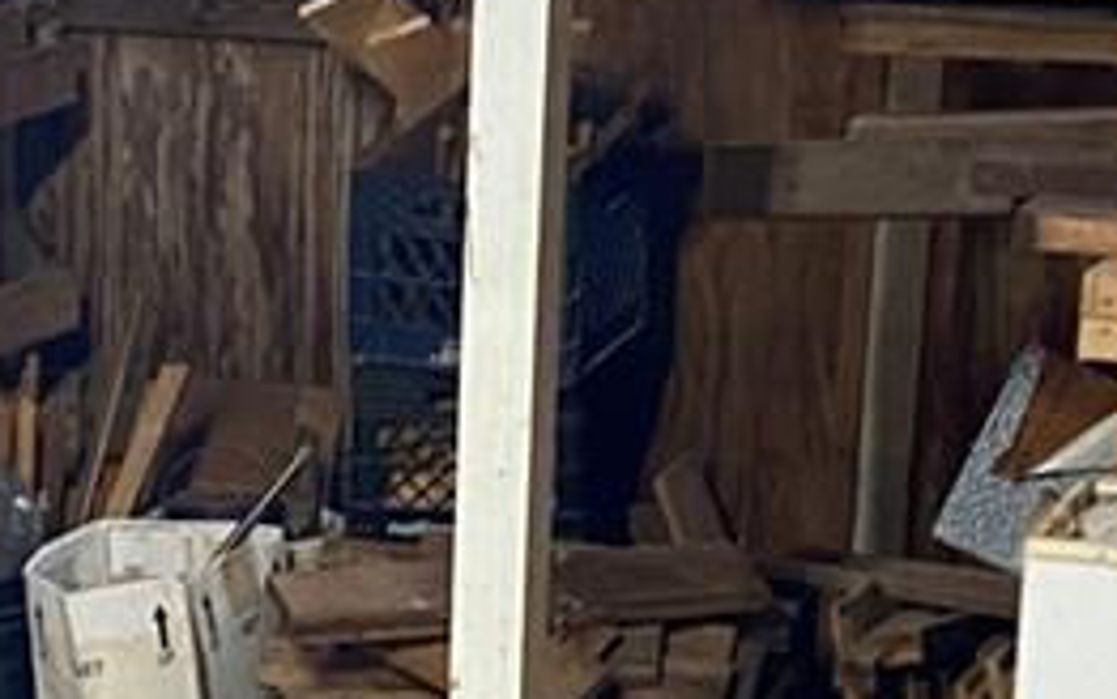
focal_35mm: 126
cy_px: 448
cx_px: 303
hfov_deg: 16.5
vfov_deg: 10.4
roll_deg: -0.2
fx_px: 3837
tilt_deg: -15.3
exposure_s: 1/60
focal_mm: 4.25
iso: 320
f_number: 1.8
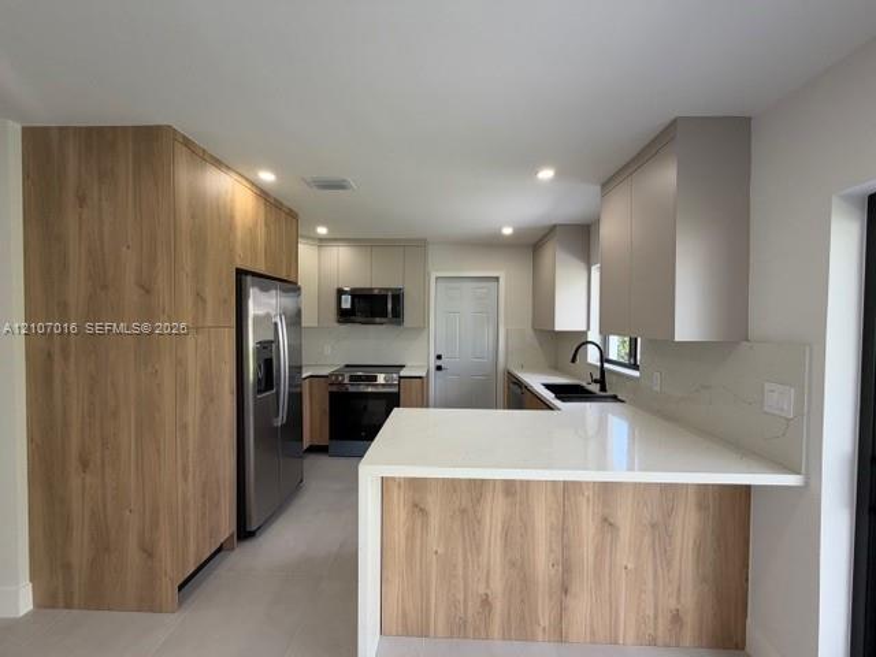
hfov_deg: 102.1
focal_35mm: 14
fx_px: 354
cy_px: 328
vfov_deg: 85.7
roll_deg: -0.4
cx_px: 438
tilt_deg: -1.2
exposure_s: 1/121
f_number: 2.2
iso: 100
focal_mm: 2.22
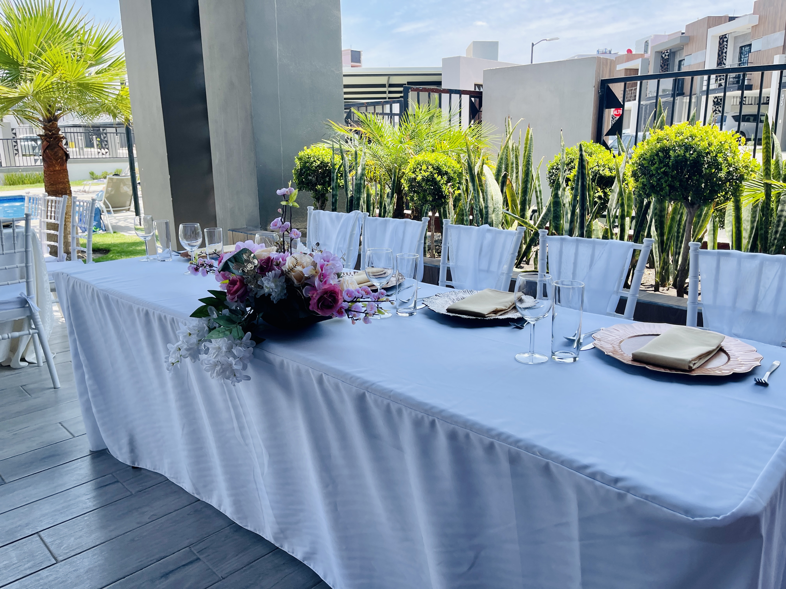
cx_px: 393
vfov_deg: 53.1
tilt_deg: -15.4
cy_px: 294
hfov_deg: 67.3
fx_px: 590
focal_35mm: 26
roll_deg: +0.5
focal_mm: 5.1
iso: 32
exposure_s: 1/1030
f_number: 1.6
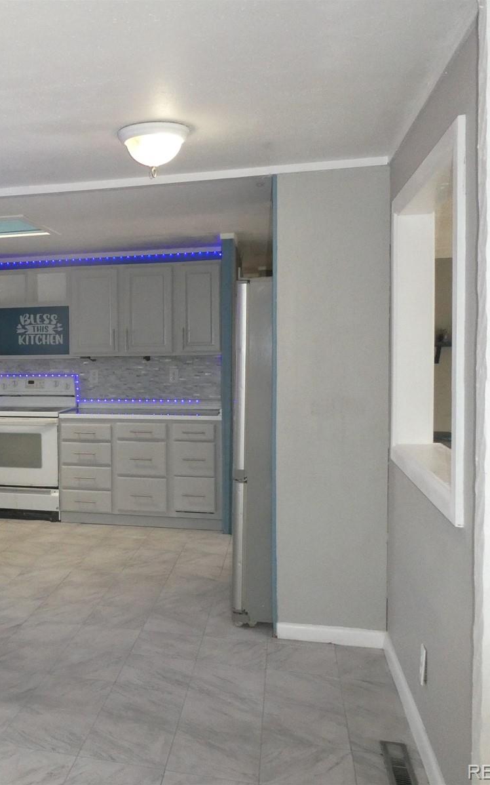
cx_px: 50
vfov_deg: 56.7
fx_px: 727
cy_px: 392
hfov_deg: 35.1
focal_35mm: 34
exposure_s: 1/125
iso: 500
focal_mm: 4.3
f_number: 3.3
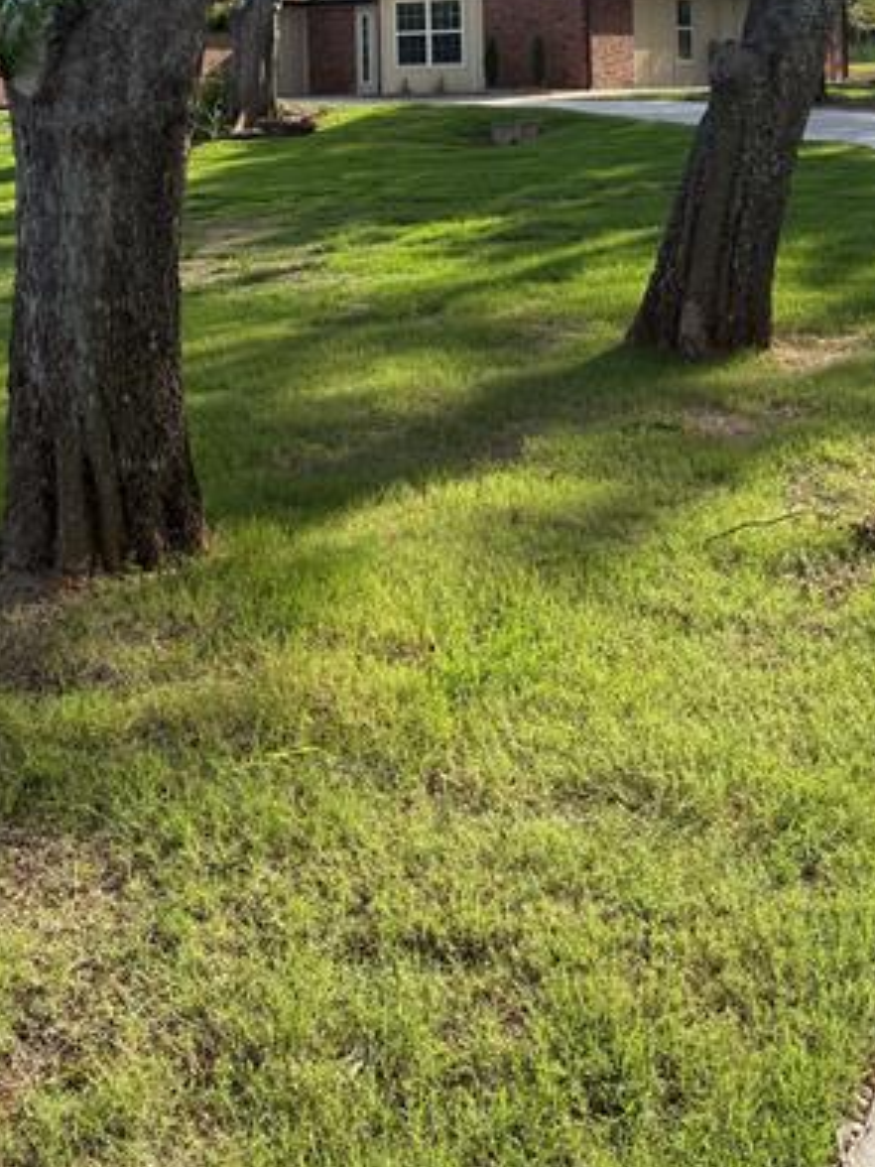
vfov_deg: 37.0
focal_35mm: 47
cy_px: 54
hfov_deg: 30.7
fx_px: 1584
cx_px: 301
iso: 100
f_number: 1.78
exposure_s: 1/2801
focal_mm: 6.76
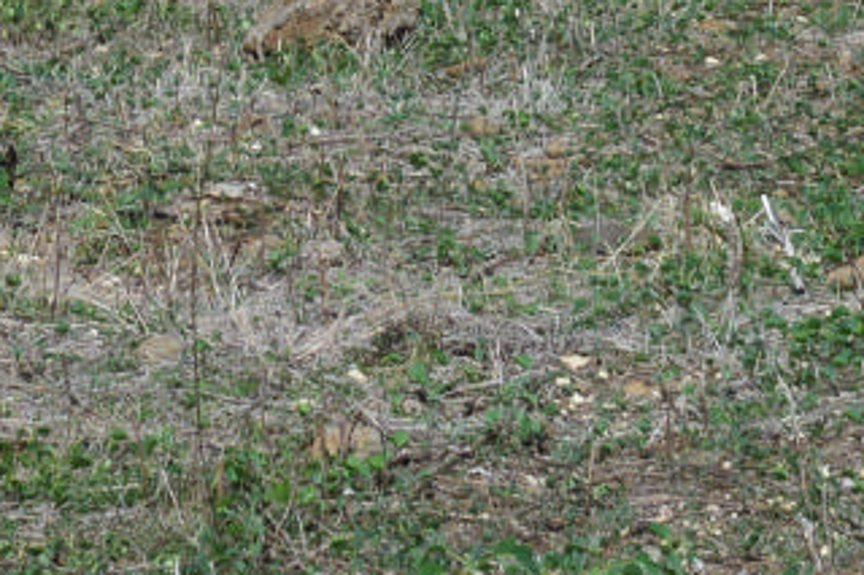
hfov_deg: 7.8
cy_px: -926
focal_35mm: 261
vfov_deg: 5.1
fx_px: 6261
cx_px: -211
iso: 320
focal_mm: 29
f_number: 11
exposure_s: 1/500
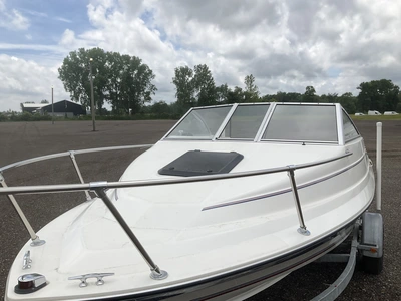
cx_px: 200
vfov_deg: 48.2
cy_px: 150
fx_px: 336
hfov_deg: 61.7
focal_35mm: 29
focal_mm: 3
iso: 25
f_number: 1.8
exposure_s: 1/4405
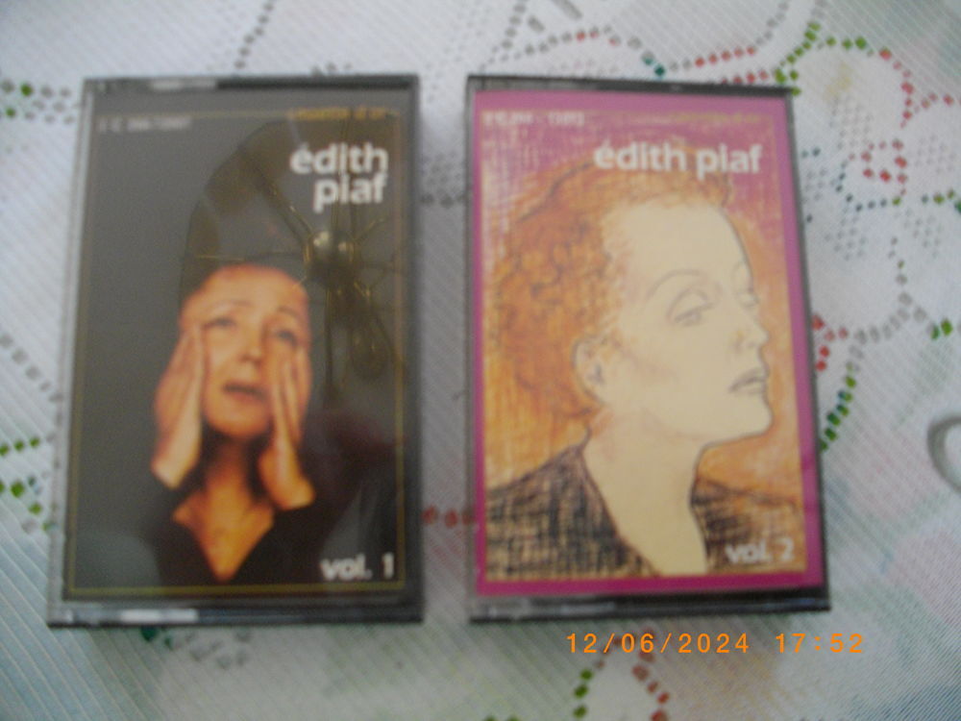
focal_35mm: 32
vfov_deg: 44.2
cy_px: 360
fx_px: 888
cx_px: 480
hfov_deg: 56.8
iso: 200
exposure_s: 1/100
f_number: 2.9
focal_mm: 5.7
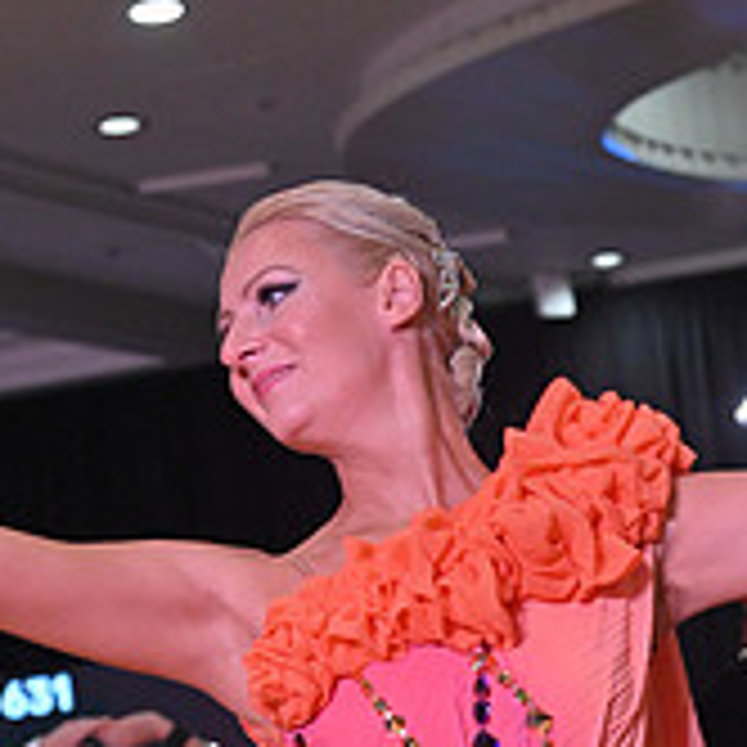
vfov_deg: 8.7
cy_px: 1084
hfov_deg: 8.8
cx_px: 830
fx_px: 4785
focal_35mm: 196
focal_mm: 66
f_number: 5
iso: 2500
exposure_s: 1/400
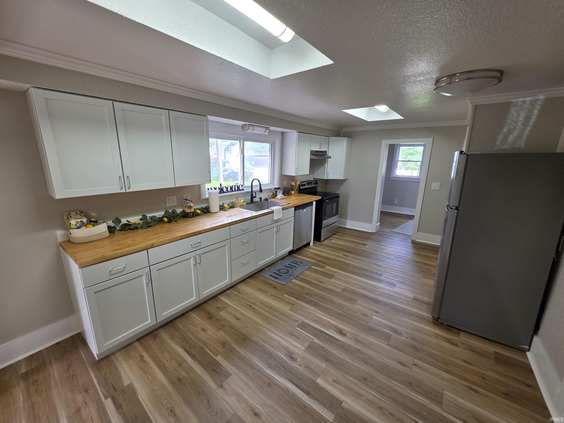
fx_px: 212
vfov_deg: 89.9
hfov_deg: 106.2
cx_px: 282
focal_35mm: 13
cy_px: 212
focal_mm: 2.2
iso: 64
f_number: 1.9
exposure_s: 1/120
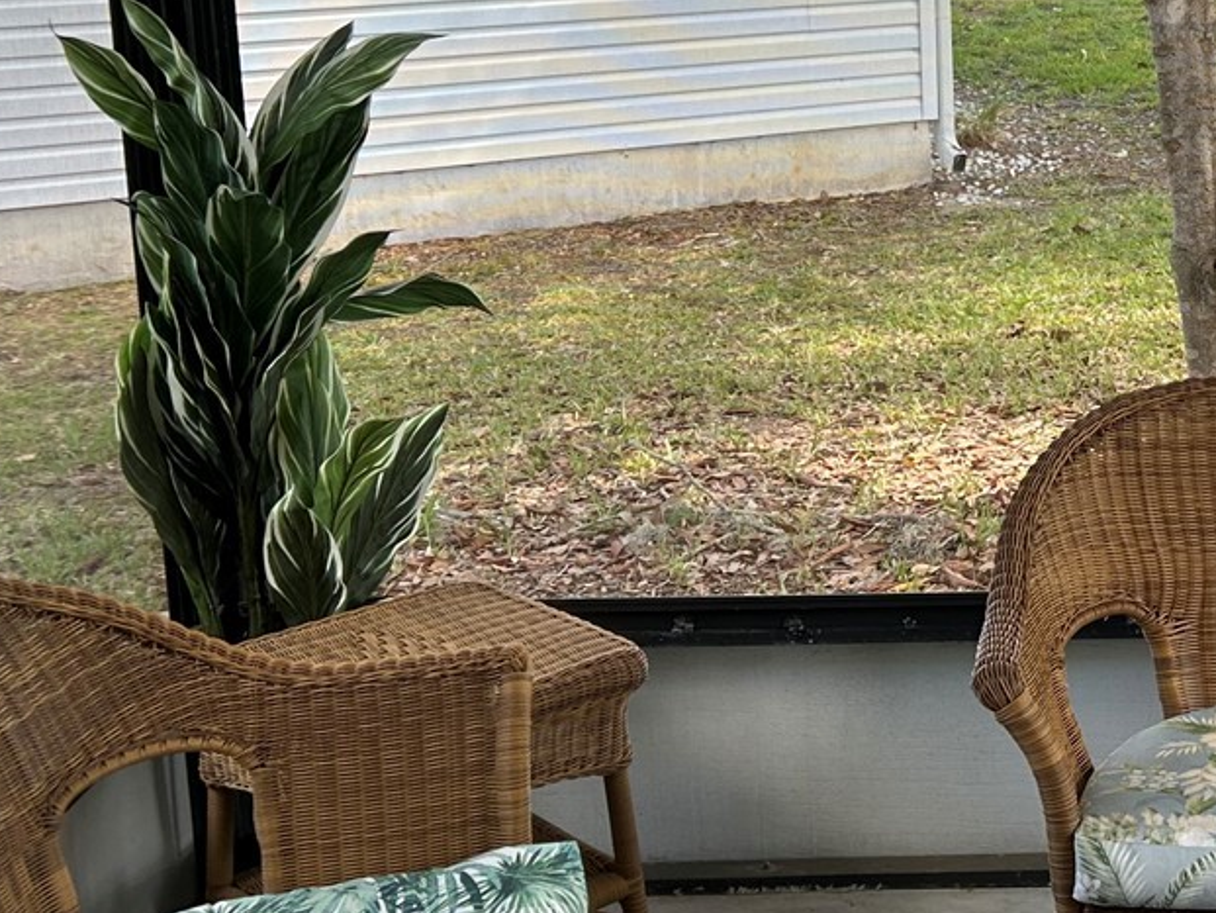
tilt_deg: -13.1
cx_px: 1255
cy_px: 251
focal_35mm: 67
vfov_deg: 21.8
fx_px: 2354
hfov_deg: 27.1
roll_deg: -0.2
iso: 40
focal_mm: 5.7
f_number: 1.5
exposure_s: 1/156
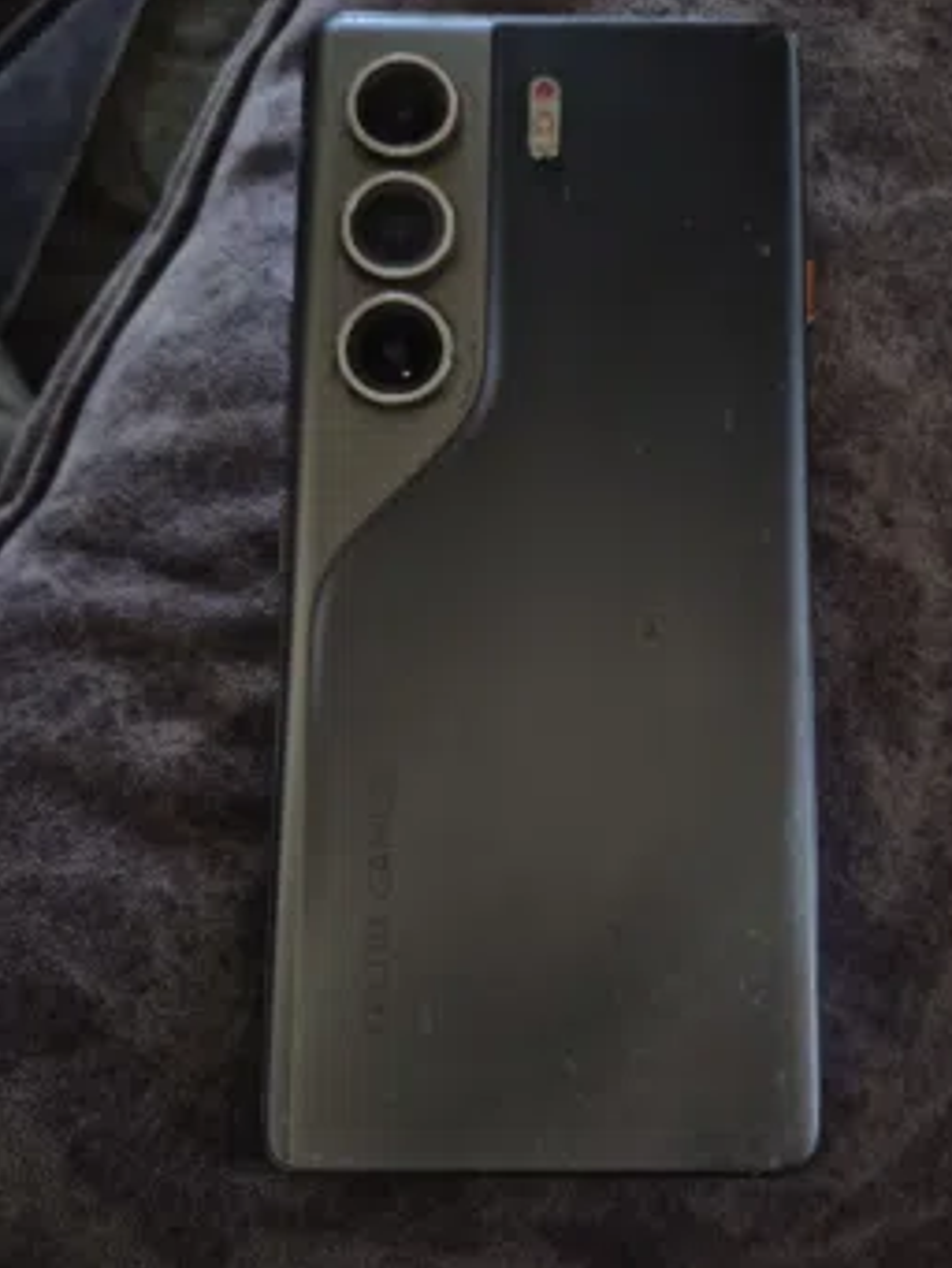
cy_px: 617
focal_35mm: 27
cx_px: 554
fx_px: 989
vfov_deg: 65.3
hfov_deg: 51.2
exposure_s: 1/100
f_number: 1.8
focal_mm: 5.4
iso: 640
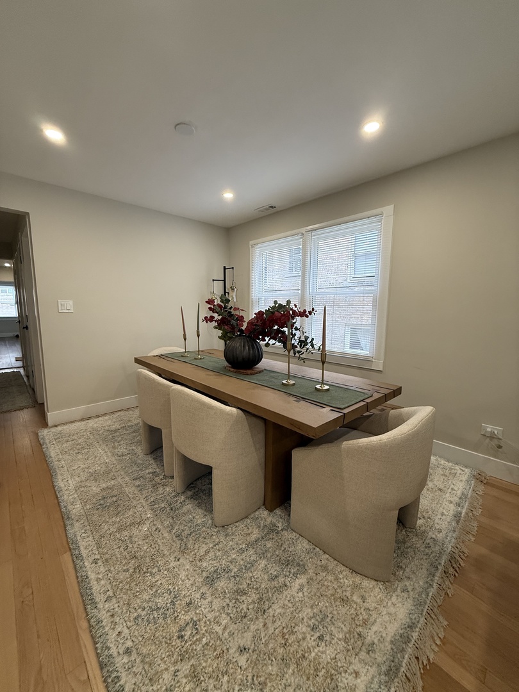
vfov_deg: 102.1
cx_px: 260
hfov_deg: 85.7
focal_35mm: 14
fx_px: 280
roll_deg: -0.6
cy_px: 346
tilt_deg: -6.6
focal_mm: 2.22
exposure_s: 1/120
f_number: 2.2
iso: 160
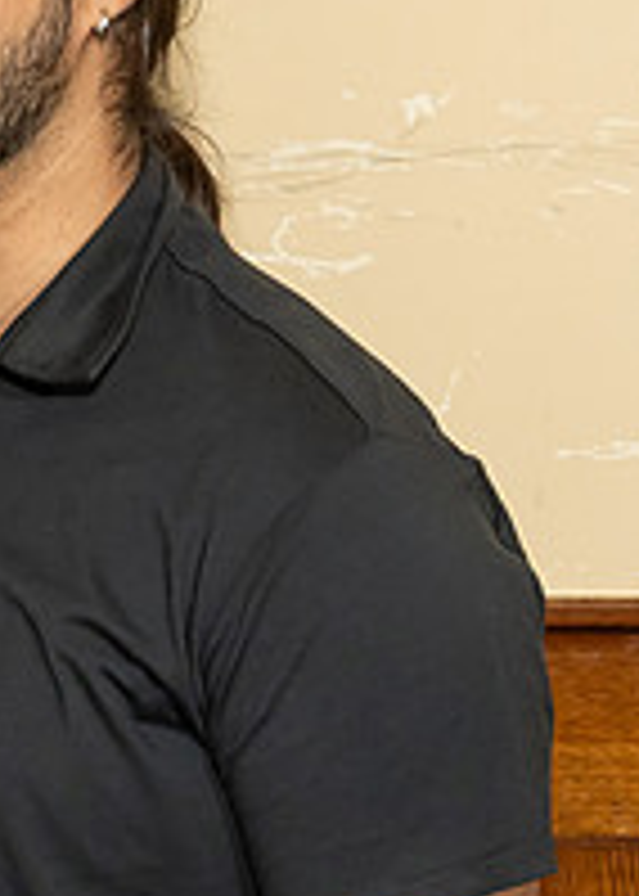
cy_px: 443
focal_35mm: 167
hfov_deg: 8.4
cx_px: -362
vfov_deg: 12.0
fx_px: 4246
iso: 800
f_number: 7.1
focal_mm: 31
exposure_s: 1/250
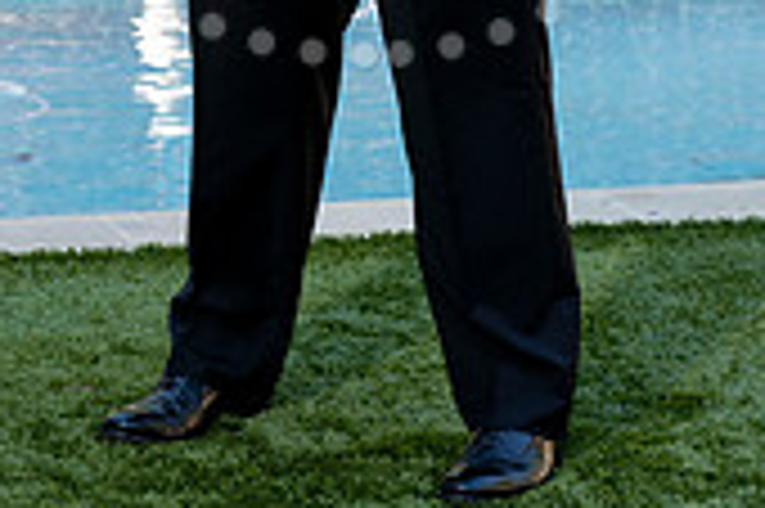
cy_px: -360
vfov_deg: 6.2
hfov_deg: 9.5
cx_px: 364
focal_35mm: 217
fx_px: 4607
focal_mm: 82
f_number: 5.6
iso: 400
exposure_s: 1/200
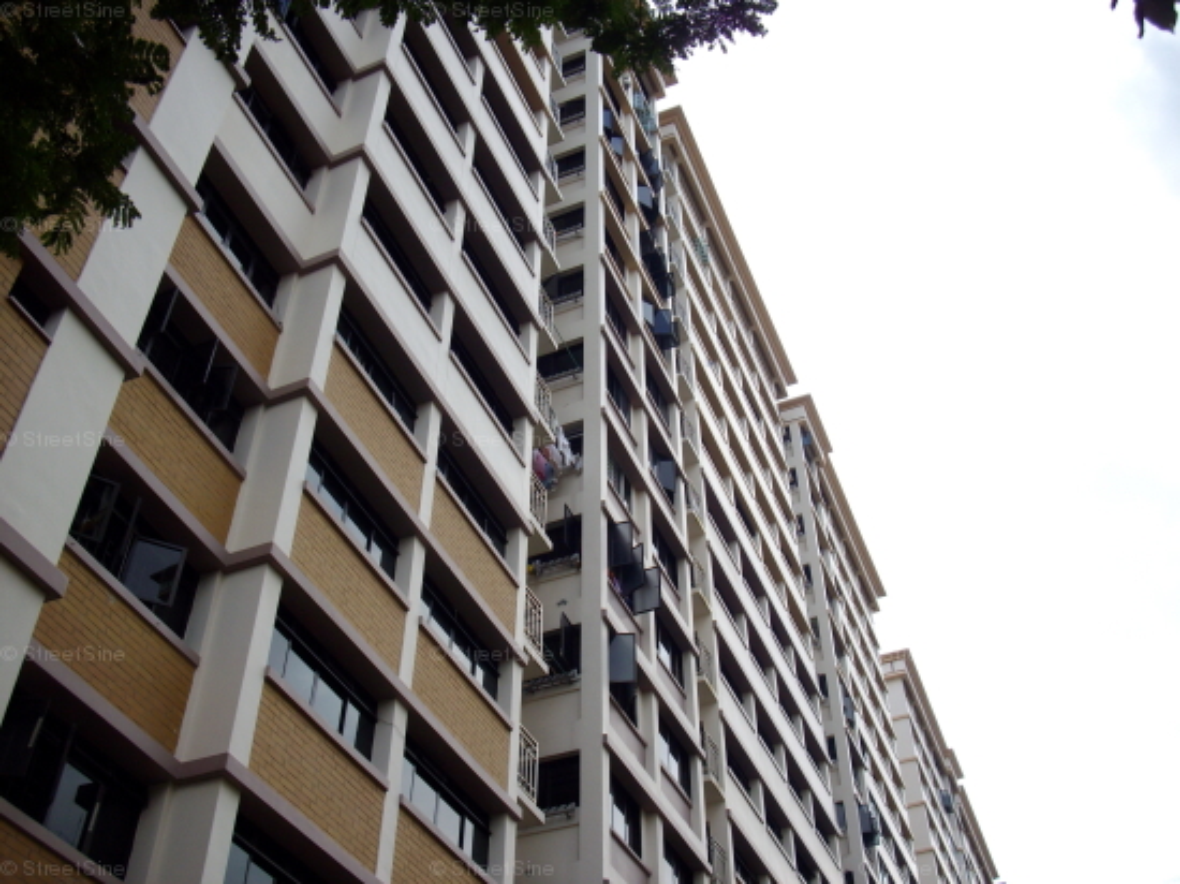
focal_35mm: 37
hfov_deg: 50.2
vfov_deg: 38.6
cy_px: 442
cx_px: 590
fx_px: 1261
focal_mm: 6.2
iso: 80
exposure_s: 1/400
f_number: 2.8
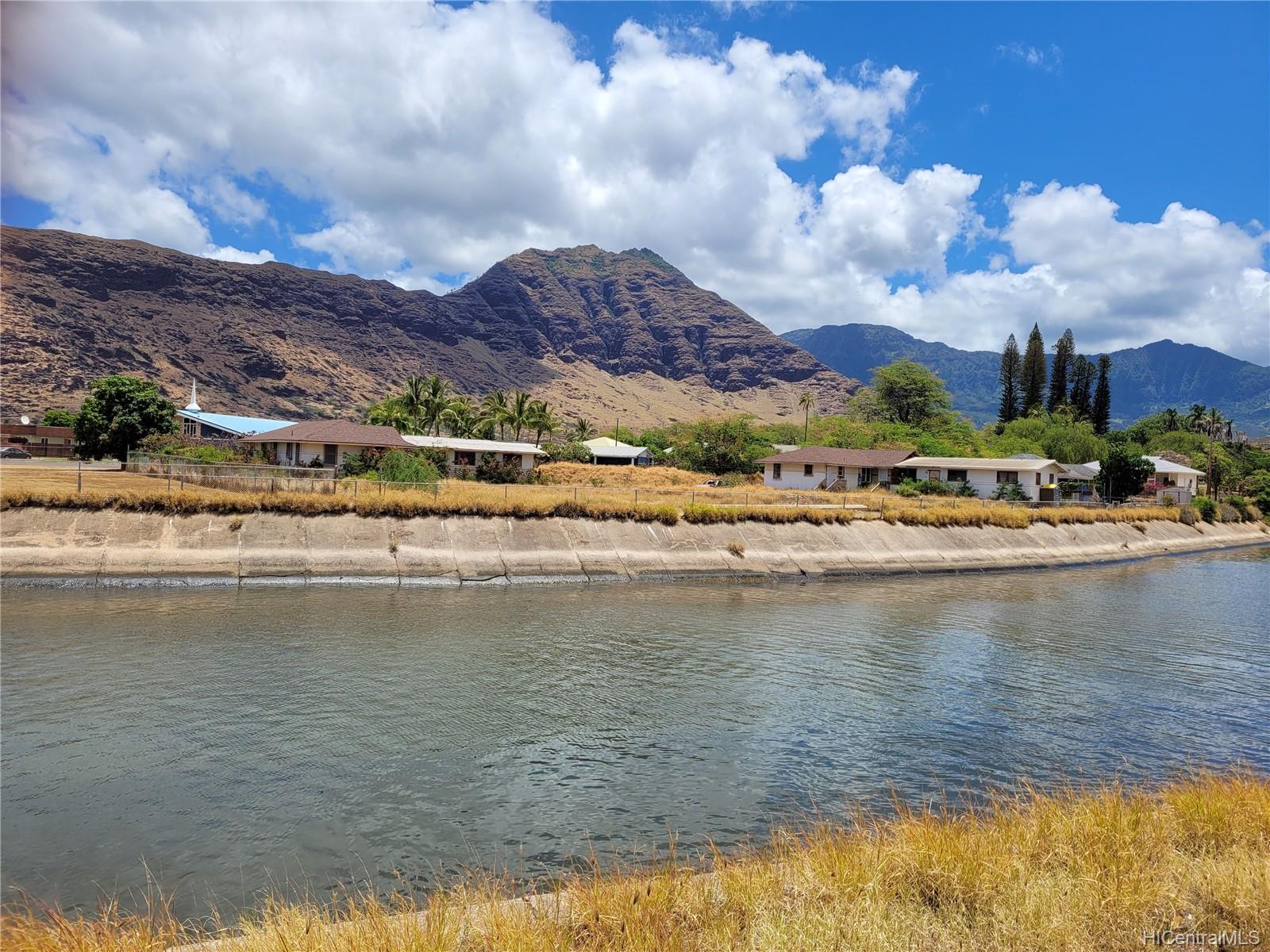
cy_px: 476
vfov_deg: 53.1
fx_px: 954
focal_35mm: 26
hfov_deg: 67.3
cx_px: 635
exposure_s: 1/3317
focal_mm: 5.4
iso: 40
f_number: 1.8
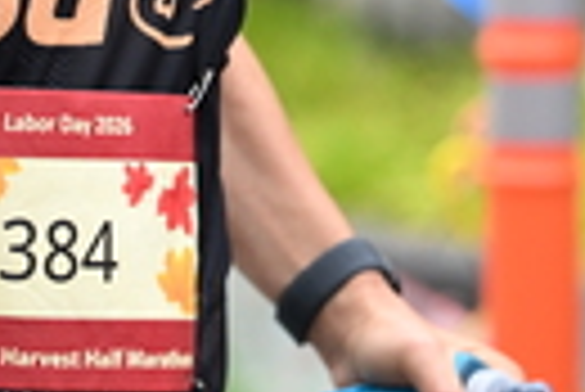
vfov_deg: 4.0
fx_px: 5564
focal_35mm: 342
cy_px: -264
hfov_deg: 6.0
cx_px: -306
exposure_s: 1/2000
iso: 1250
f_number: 2.8
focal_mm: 81
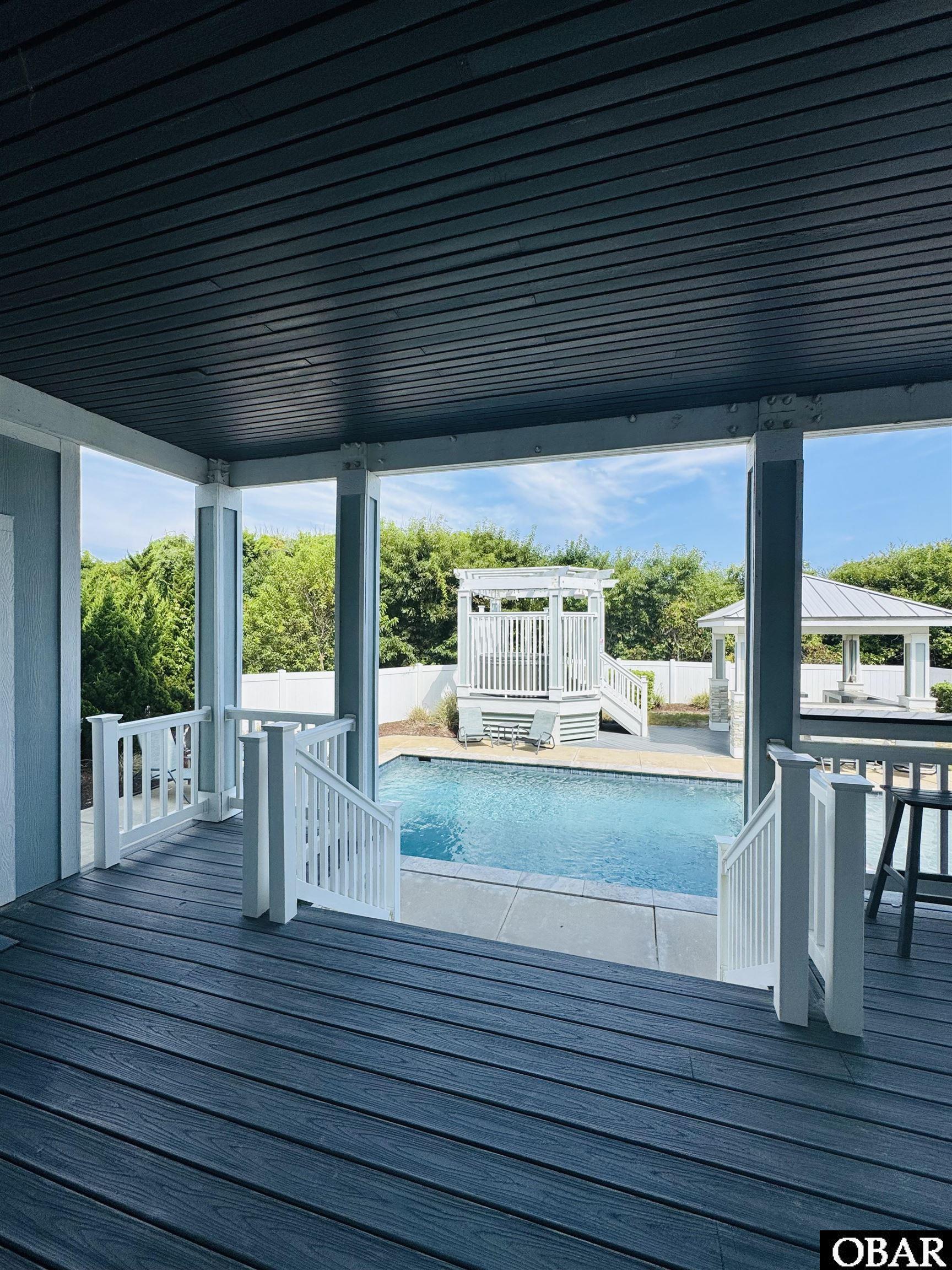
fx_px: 513
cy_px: 635
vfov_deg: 102.1
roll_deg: +0.4
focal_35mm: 14
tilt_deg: -0.7
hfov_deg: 85.7
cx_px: 476
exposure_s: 1/1832
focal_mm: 2.22
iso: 50
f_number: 2.2
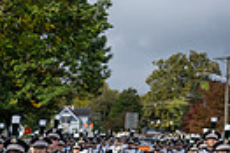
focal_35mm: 113
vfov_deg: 11.8
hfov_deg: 15.2
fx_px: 721
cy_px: 196
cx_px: -205
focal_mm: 25.5
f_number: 4
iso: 125
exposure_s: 1/1600
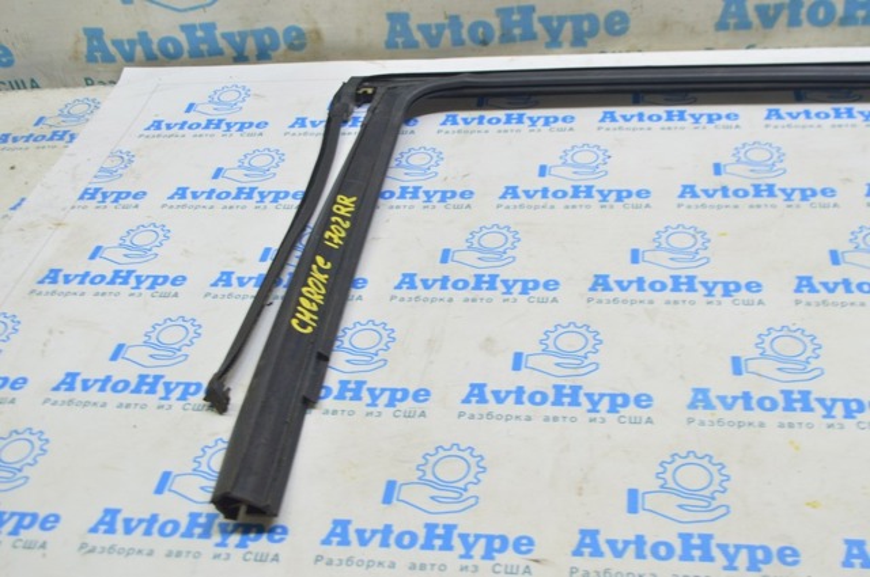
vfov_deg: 29.8
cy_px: 288
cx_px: 435
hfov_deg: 43.7
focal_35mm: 45
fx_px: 1086
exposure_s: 1/20
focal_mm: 30
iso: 400
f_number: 5.6
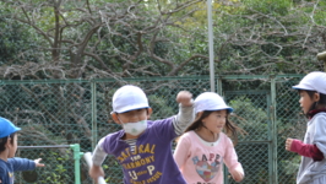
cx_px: 140
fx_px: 1123
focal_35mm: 130
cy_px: 150
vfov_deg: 9.3
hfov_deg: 16.5
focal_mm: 55
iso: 220
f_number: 5.6
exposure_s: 1/125
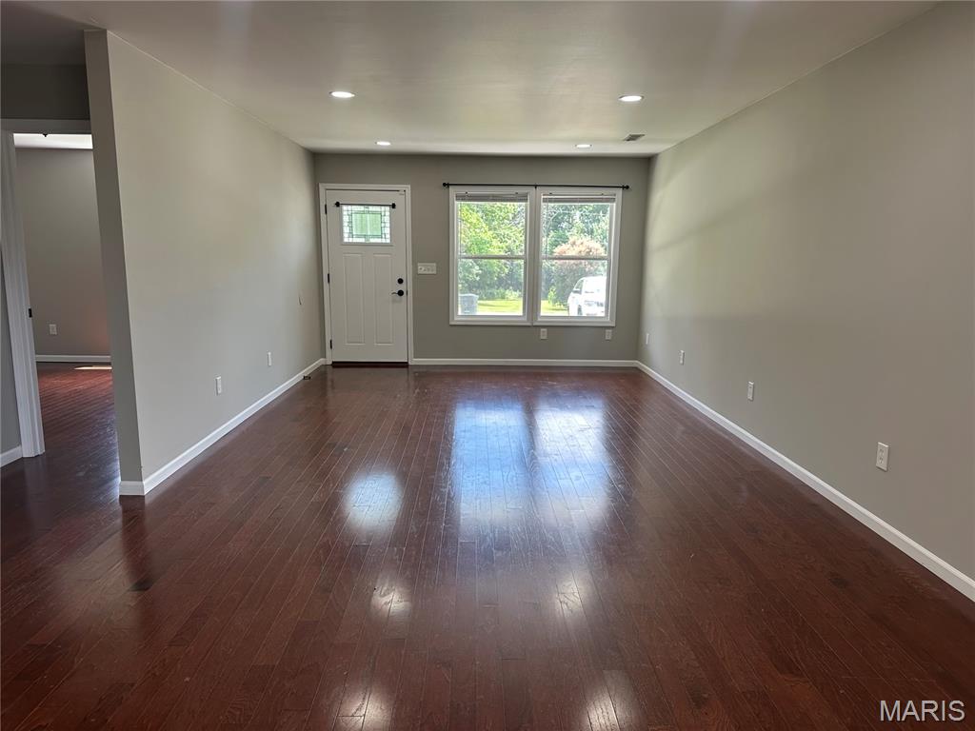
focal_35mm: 24
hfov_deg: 71.6
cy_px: 366
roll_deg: -0.5
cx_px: 488
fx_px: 676
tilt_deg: -9.4
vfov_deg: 56.8
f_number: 1.78
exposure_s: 1/121
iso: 64
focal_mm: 6.86
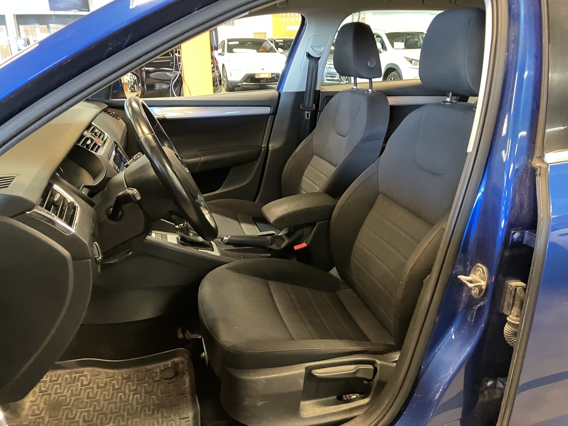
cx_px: 284
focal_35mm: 28
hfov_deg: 63.4
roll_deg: +1.4
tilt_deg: -19.5
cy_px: 213
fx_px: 459
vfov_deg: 49.7
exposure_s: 1/25
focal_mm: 3.99
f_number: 1.8
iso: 640
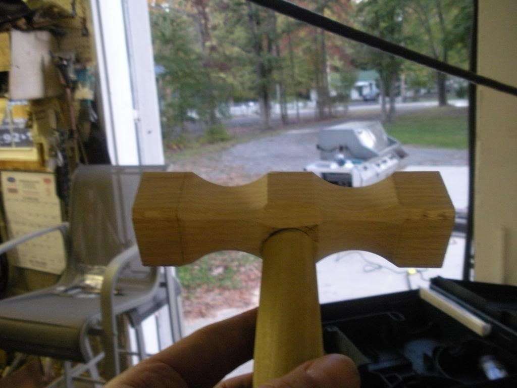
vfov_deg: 39.7
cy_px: 194
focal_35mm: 36
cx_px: 258
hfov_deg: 51.4
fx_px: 538
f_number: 3.5
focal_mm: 6.3
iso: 400
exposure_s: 1/30.1
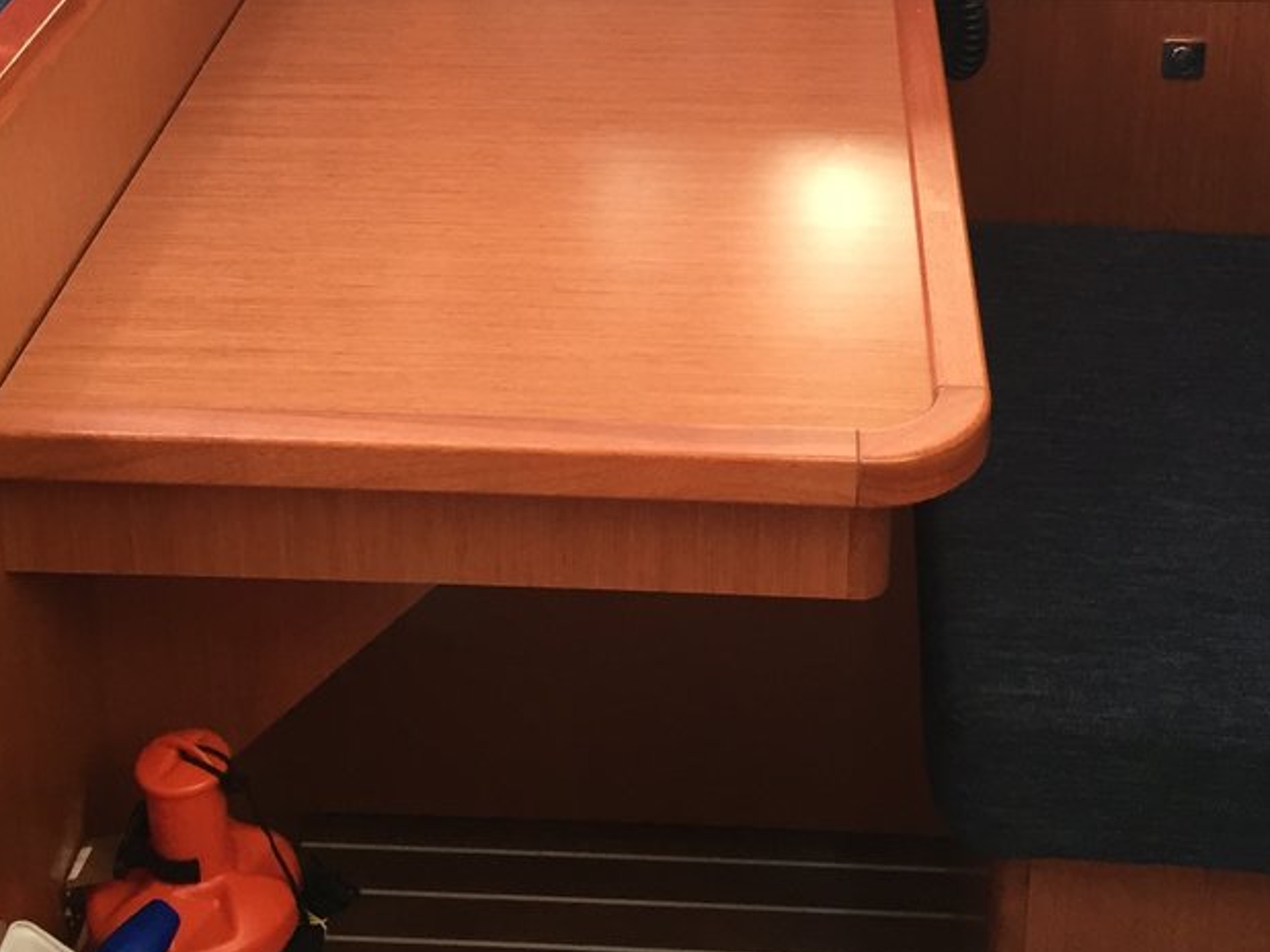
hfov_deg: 32.2
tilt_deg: -21.9
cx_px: 671
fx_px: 2201
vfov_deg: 23.4
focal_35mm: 60
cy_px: -4
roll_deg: +1.2
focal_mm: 4.15
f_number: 2.2
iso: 125
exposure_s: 1/33
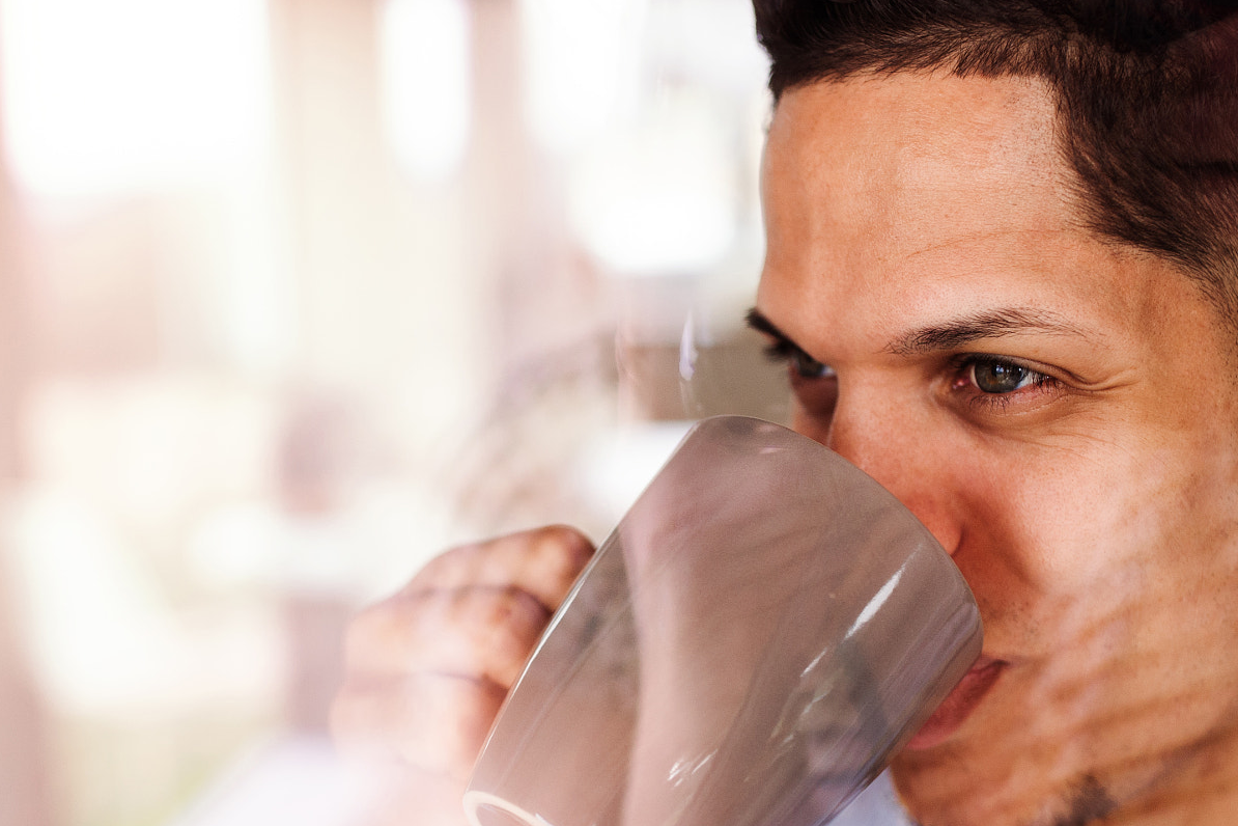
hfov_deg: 33.4
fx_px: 2063
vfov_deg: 22.5
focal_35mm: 60
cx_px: 583
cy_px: 538
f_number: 2.5
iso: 640
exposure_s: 1/400
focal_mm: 35
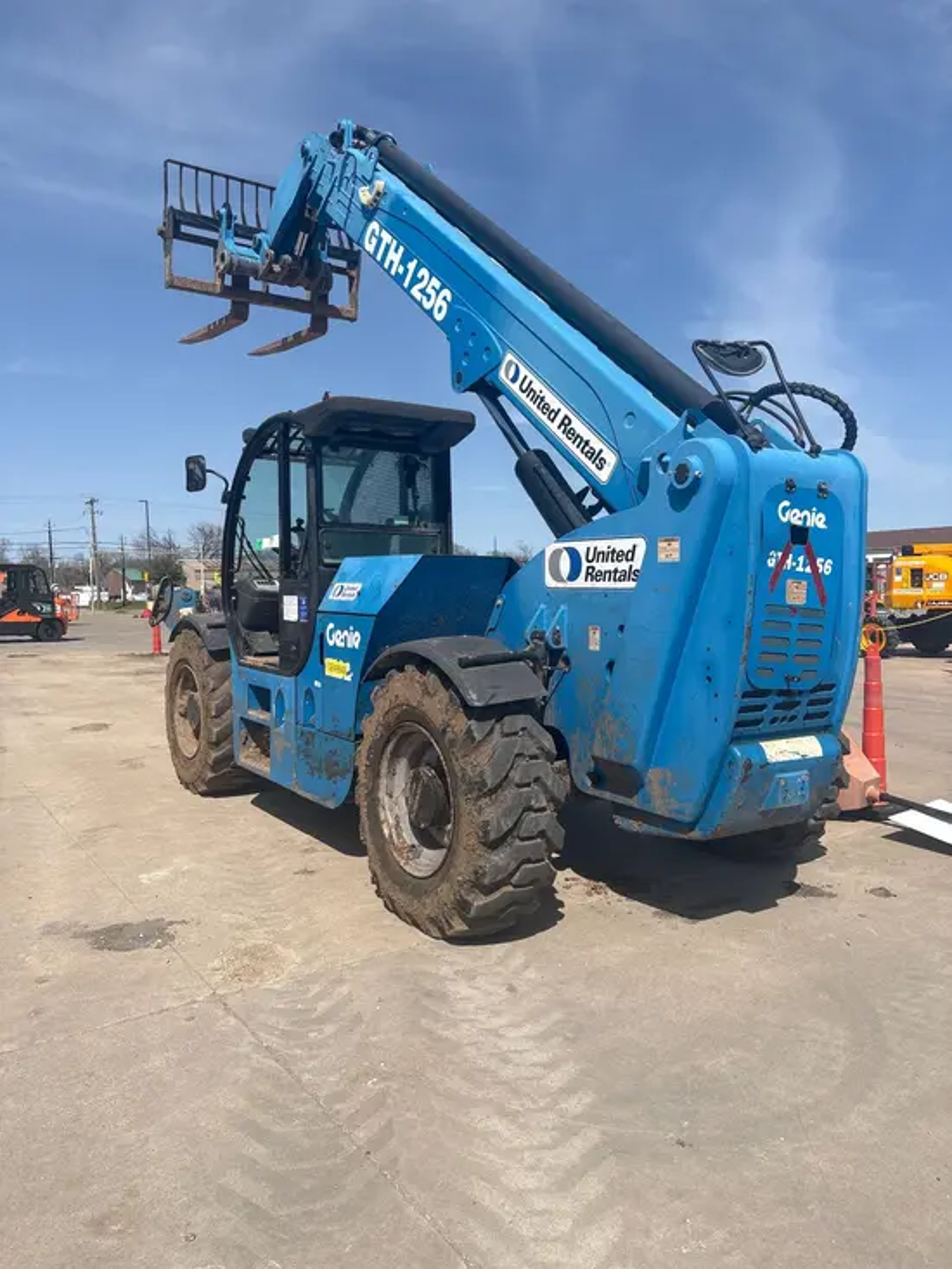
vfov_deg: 67.3
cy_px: 634
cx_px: 476
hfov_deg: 53.1
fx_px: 953
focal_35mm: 26
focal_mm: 5.96
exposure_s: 1/4854
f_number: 1.6
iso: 50
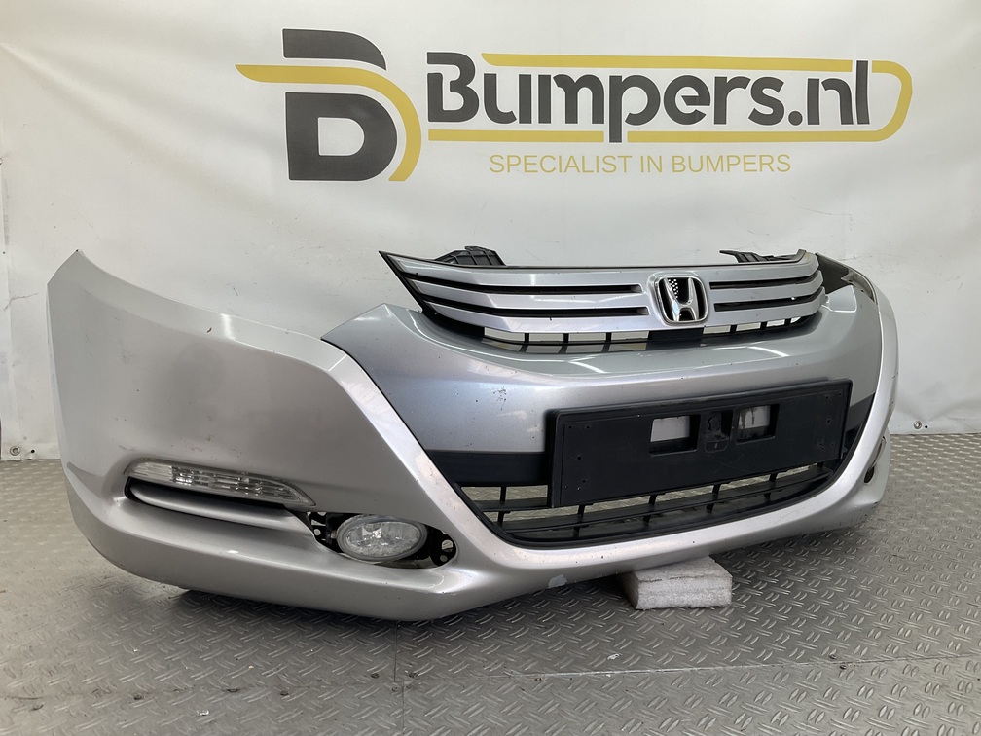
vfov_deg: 48.2
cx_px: 490
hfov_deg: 61.7
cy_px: 368
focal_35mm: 29
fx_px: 822
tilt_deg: -8.6
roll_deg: -1.0
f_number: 1.8
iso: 16
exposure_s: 1/135
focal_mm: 3
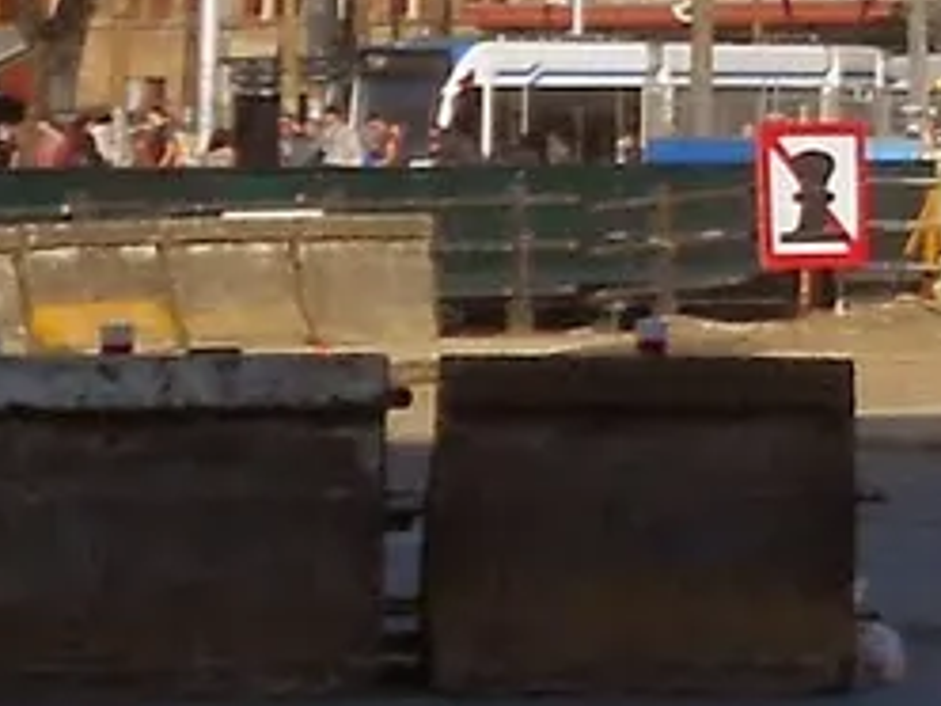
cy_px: -607
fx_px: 7992
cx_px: 3130
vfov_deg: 5.0
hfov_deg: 6.1
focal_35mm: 294
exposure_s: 1/1000
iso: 80
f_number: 4.2
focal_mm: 6.8
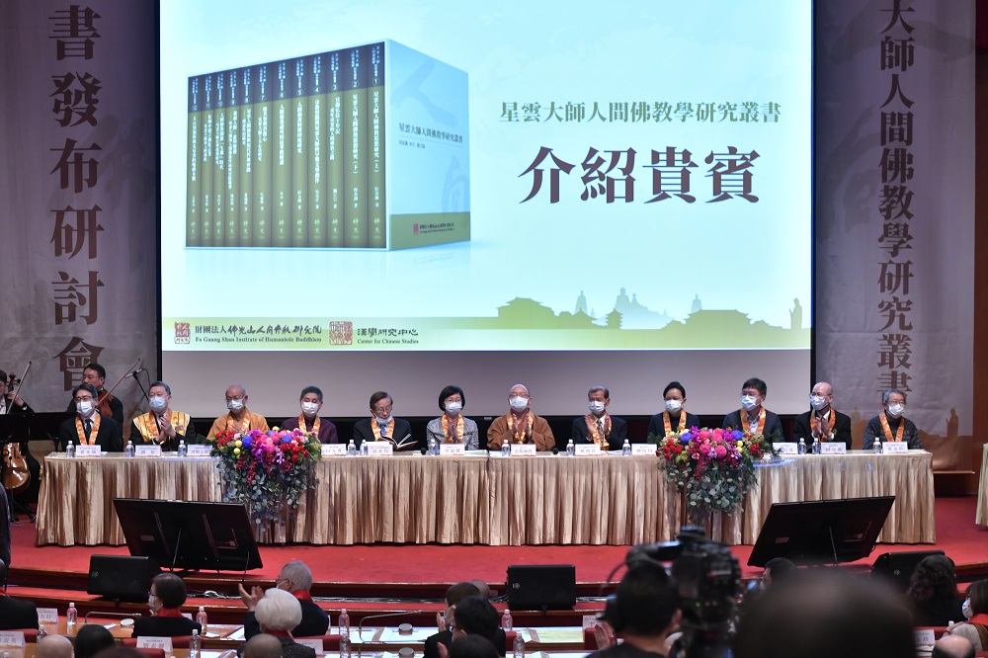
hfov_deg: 20.4
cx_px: 494
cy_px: 329
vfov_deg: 13.7
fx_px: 2743
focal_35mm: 100
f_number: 4.5
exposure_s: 1/80
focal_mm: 100
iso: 1600
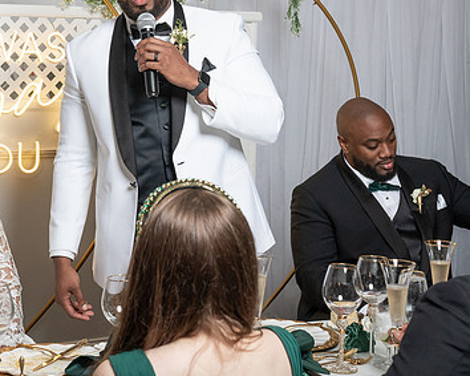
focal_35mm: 79
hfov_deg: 24.1
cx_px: 166
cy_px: 86
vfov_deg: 19.2
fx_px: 1099
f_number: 5.6
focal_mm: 42
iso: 1000
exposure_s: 1/200
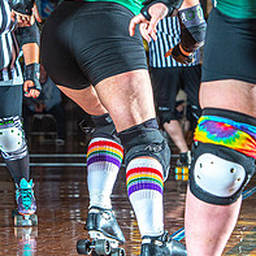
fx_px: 2351
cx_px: 81
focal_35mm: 281
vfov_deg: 6.2
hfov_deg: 6.2
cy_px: 57
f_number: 7.1
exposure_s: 1/160
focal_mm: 112
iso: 640
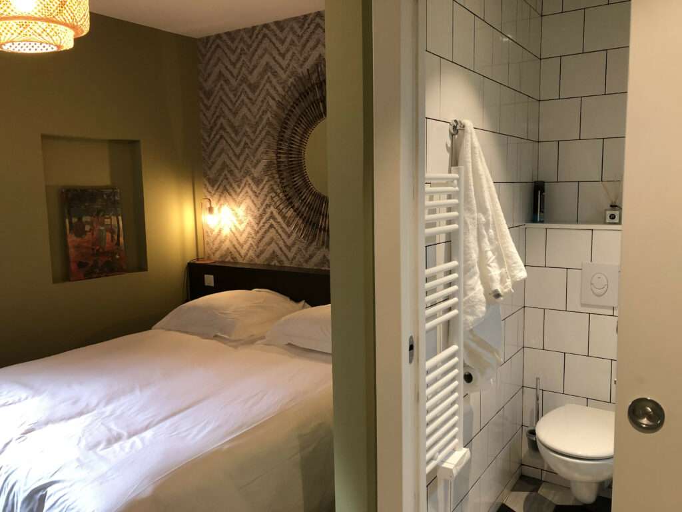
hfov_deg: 63.4
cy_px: 256
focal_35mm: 28
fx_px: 552
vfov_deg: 49.7
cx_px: 341
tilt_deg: -5.5
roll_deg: +1.3
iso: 40
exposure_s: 1/25
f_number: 1.8
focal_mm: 4
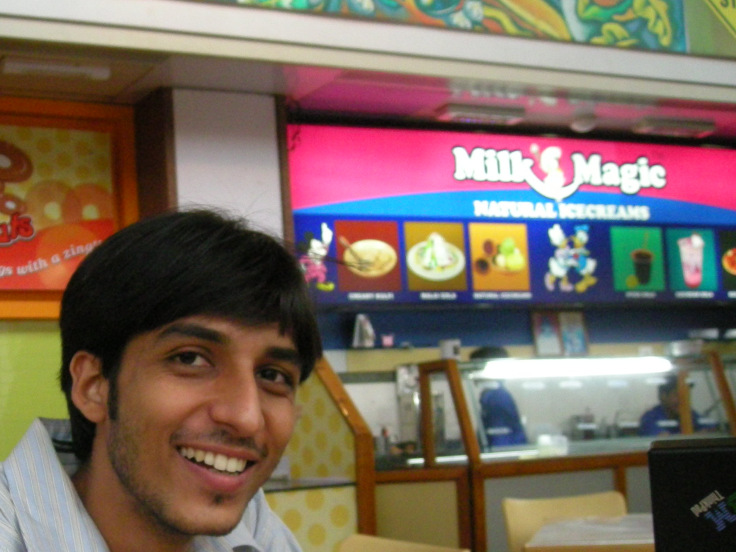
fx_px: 1169
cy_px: 409
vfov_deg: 26.3
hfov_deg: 34.2
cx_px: 182
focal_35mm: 55
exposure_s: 1/26.7
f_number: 2.8
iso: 400
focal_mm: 5.7
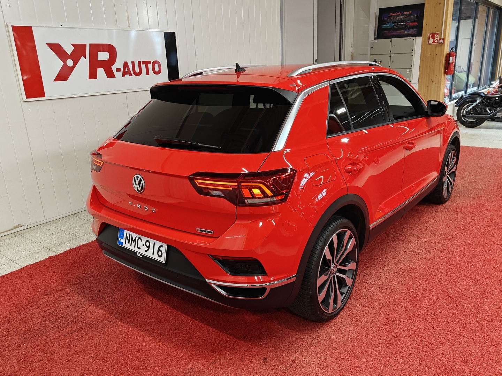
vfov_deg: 49.7
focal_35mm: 28
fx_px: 406
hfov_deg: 63.4
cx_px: 251
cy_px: 188
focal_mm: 5.59
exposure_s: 1/100
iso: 160
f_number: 1.8
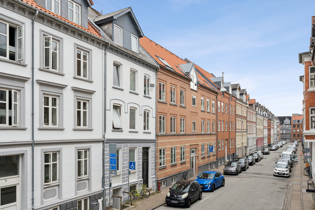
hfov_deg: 67.4
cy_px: 105
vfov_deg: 47.9
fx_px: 236
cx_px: 158
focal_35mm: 27
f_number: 10
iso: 500
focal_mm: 27
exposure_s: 1/160
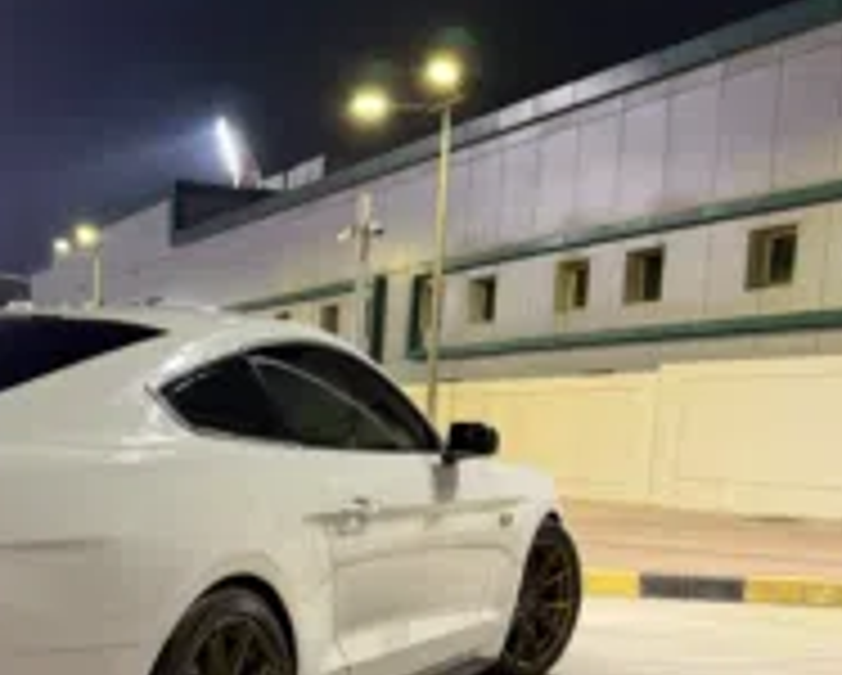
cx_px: 221
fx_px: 1247
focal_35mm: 50
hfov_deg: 36.5
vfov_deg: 29.0
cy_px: 621
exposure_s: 1/50
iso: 500
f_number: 1.78
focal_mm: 6.76
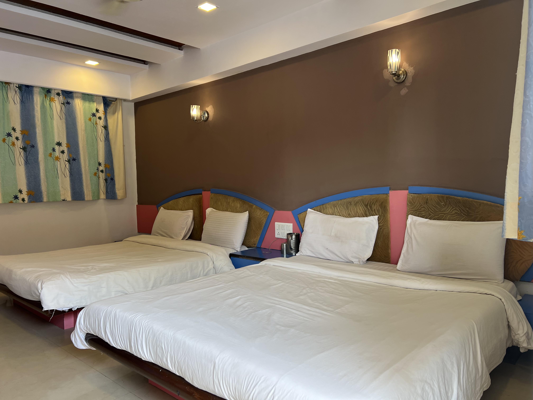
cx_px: 266
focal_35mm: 26
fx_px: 400
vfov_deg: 53.1
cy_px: 200
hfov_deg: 67.3
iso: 50
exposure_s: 1/100
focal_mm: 5.7
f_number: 1.5
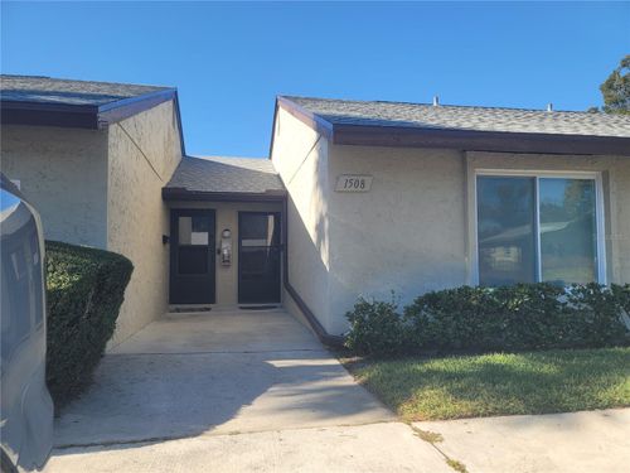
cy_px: 236
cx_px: 315
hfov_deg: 69.4
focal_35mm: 25
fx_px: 455
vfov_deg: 54.9
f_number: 1.8
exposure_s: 1/529
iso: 20
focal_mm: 7
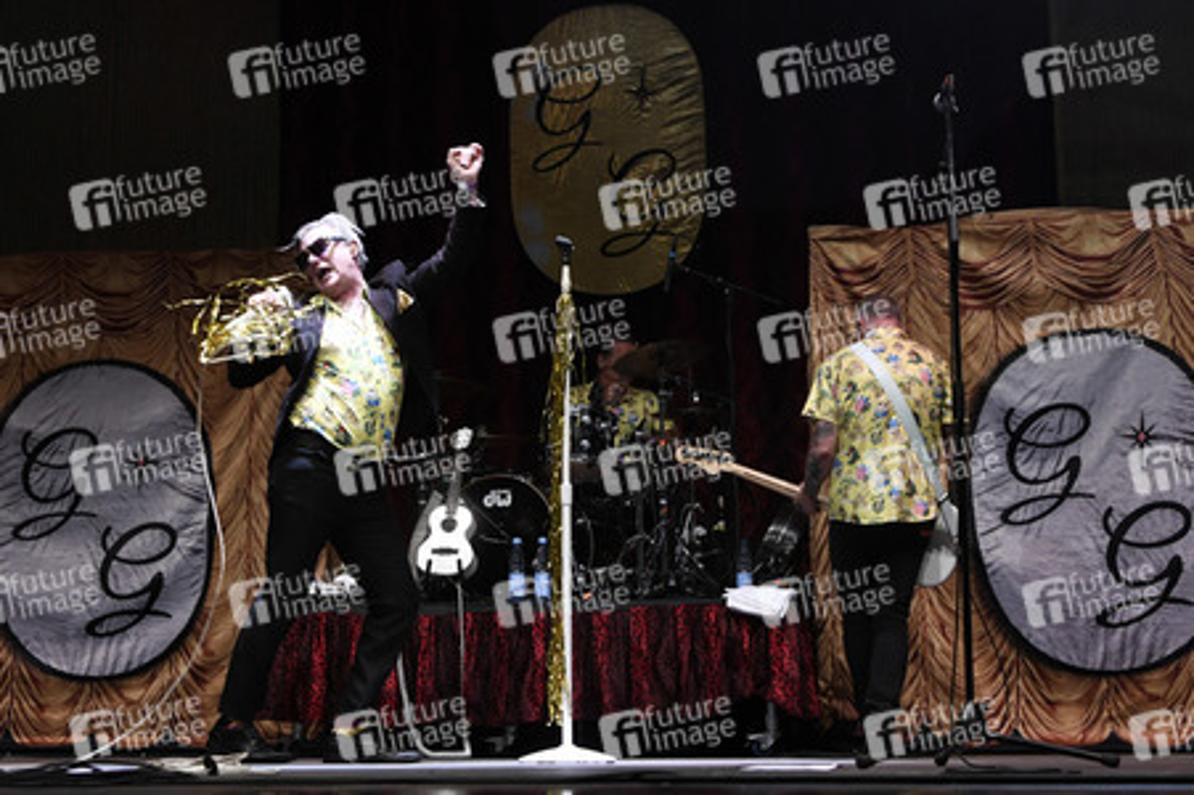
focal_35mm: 36
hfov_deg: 53.2
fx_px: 1193
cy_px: 398
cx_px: 597
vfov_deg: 36.8
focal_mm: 36
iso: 1600
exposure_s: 1/200
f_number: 3.5
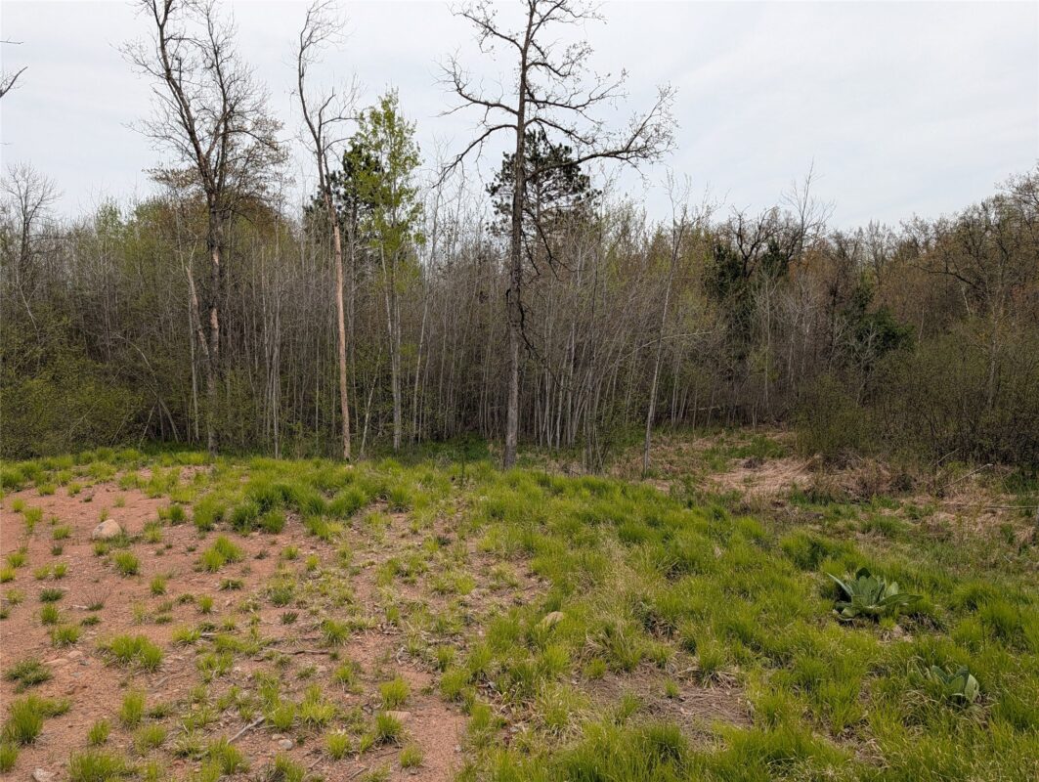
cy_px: 391
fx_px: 721
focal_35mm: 24
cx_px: 520
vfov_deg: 56.9
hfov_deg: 71.5
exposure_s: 1/499
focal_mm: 6.9
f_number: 1.68
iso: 19
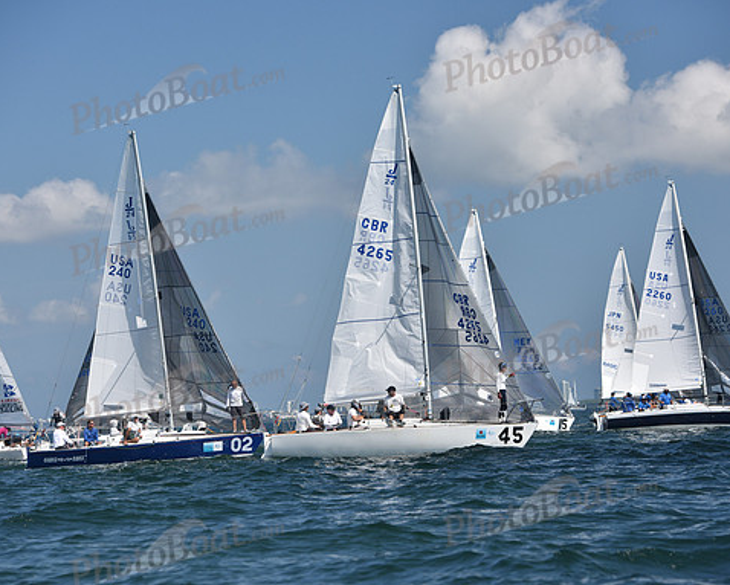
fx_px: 2854
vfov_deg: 11.7
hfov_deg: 14.6
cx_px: 365
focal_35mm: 132
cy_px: 294
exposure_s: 1/1250
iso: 250
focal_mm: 116
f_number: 5
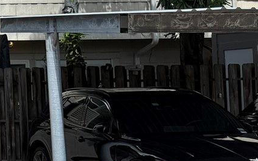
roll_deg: +0.6
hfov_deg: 13.4
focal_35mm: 122
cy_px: 22
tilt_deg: +6.3
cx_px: -332
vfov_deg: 10.7
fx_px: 858
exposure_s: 1/2907
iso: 80
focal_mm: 6.76
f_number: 1.78
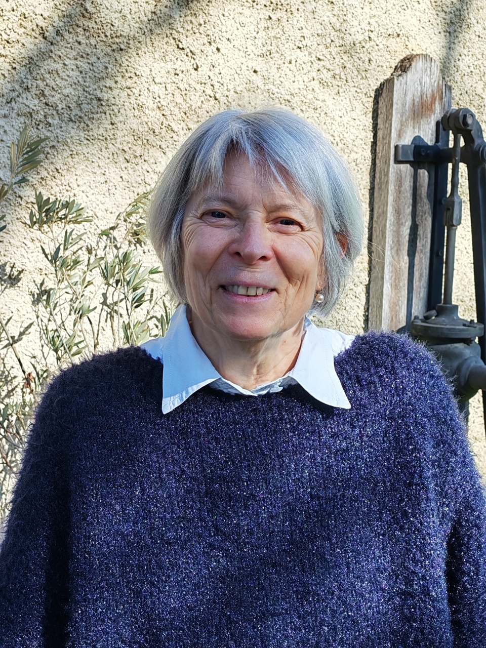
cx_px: 243
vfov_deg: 35.5
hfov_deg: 27.0
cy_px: 324
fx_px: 1011
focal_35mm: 54
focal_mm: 6.12
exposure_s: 1/380
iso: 50
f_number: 1.9
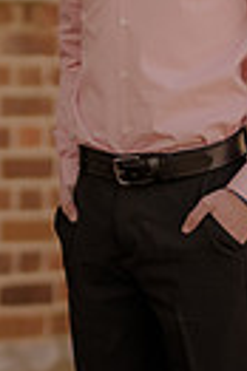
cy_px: 201
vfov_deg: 4.7
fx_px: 4509
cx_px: 173
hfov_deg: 3.1
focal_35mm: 437
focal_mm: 85
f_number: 1.4
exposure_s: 1/1250
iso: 200
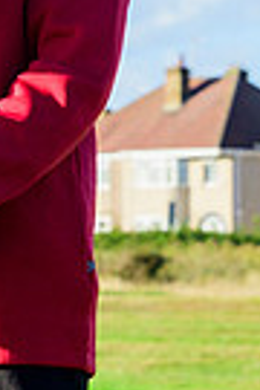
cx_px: -543
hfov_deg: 3.4
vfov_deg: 5.2
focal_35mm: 394
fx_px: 4268
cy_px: -74
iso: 400
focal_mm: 92
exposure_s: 1/400
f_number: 8
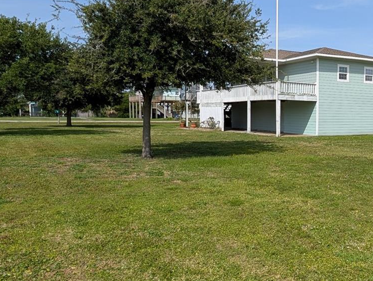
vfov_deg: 43.1
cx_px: 285
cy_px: 146
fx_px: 356
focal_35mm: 33
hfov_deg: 52.5
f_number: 1.7
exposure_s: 1/3436
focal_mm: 2.02
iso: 55
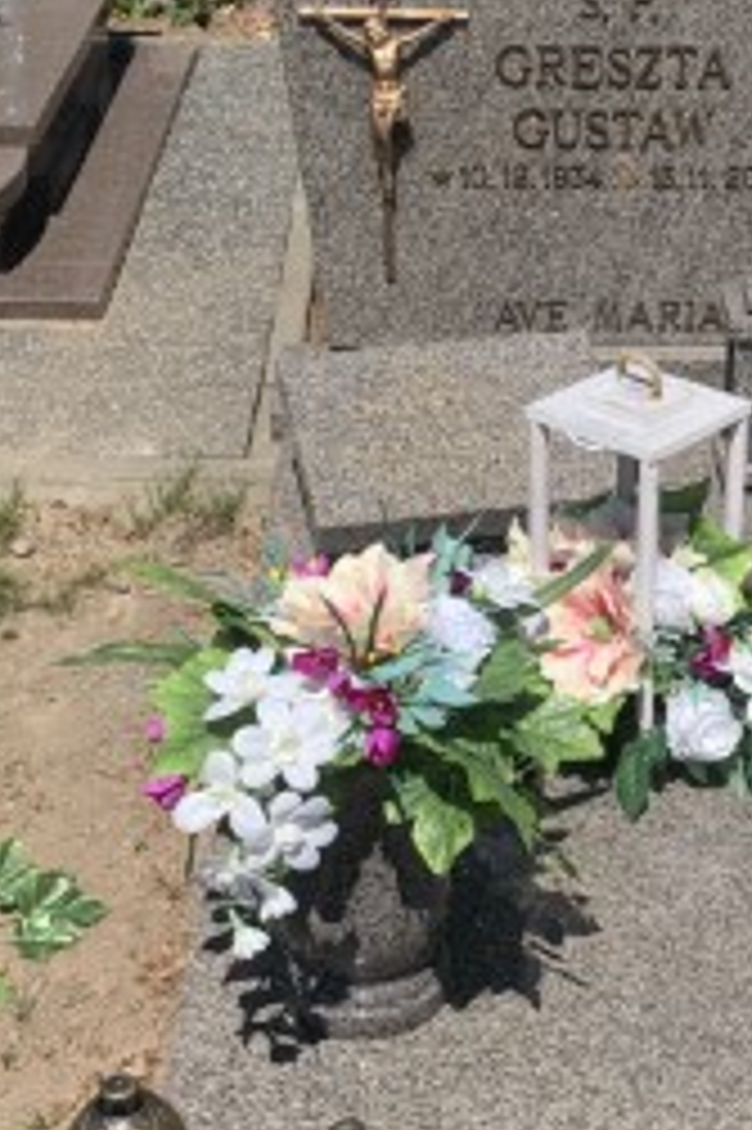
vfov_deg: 29.3
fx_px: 2165
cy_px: 567
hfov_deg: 19.5
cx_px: 617
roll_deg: -0.6
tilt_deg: -24.1
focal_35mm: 69
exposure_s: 1/2915
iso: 25
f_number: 1.8
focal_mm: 4.25
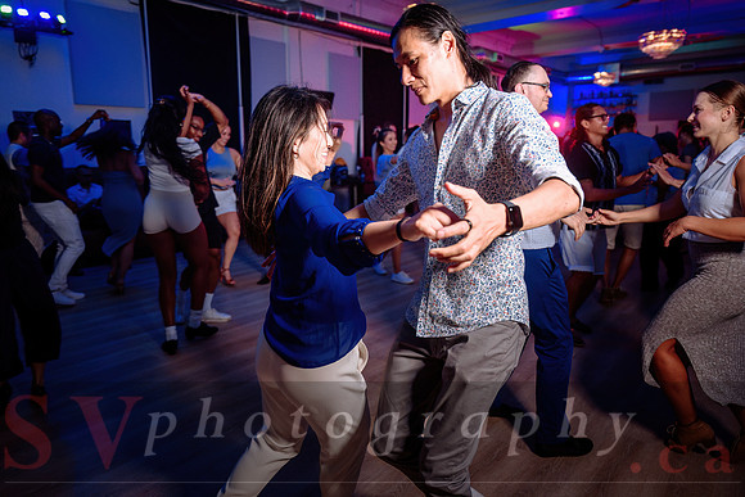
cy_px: 236
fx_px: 522
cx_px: 354
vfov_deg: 50.9
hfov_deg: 71.0
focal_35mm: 25
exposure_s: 1/100
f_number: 2.8
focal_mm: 24
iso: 800
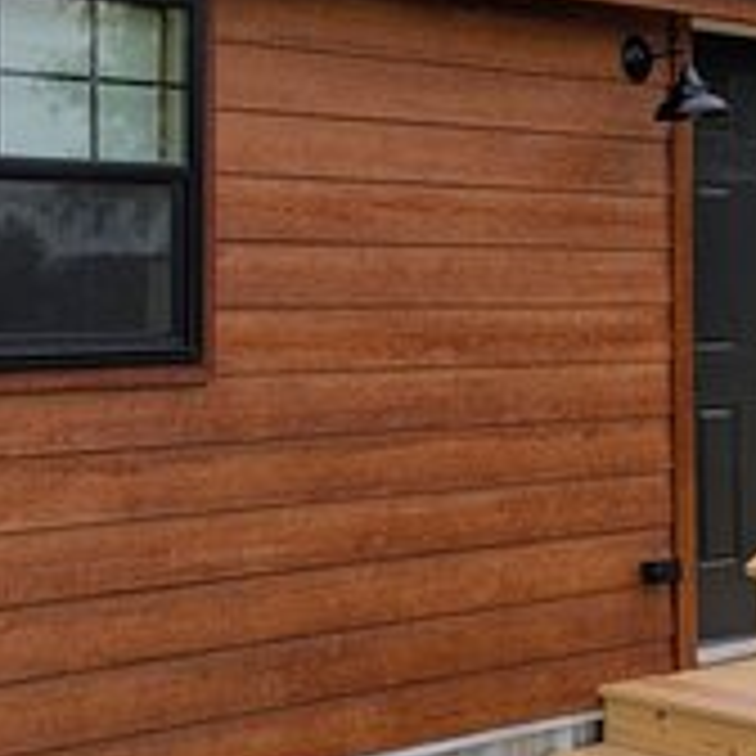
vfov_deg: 21.2
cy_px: 207
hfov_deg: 21.4
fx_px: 2001
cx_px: 315
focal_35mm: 81
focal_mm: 6.9
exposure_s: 1/1314
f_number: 1.68
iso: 20
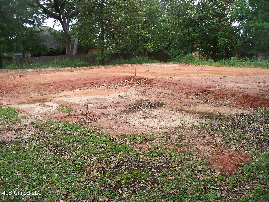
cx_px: 134
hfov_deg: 51.4
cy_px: 101
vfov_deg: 39.7
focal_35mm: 36
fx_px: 280
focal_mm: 7.54
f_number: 2.8
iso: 80
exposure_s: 1/250
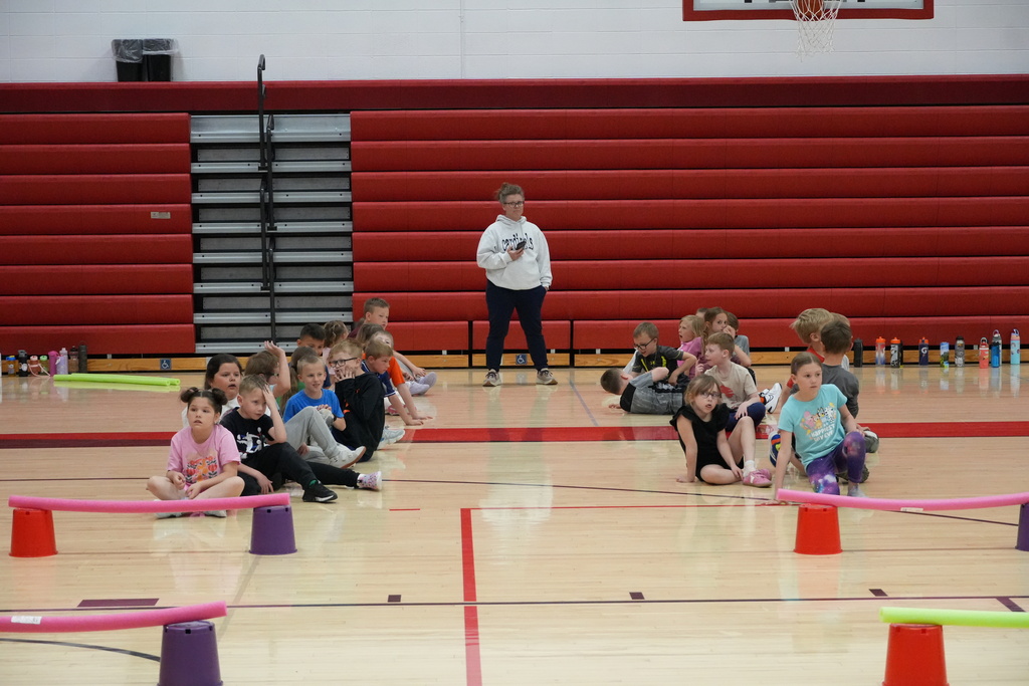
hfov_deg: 23.8
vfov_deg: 16.0
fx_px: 2444
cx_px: 514
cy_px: 343
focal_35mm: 86
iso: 5000
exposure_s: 1/400
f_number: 5.6
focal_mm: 57
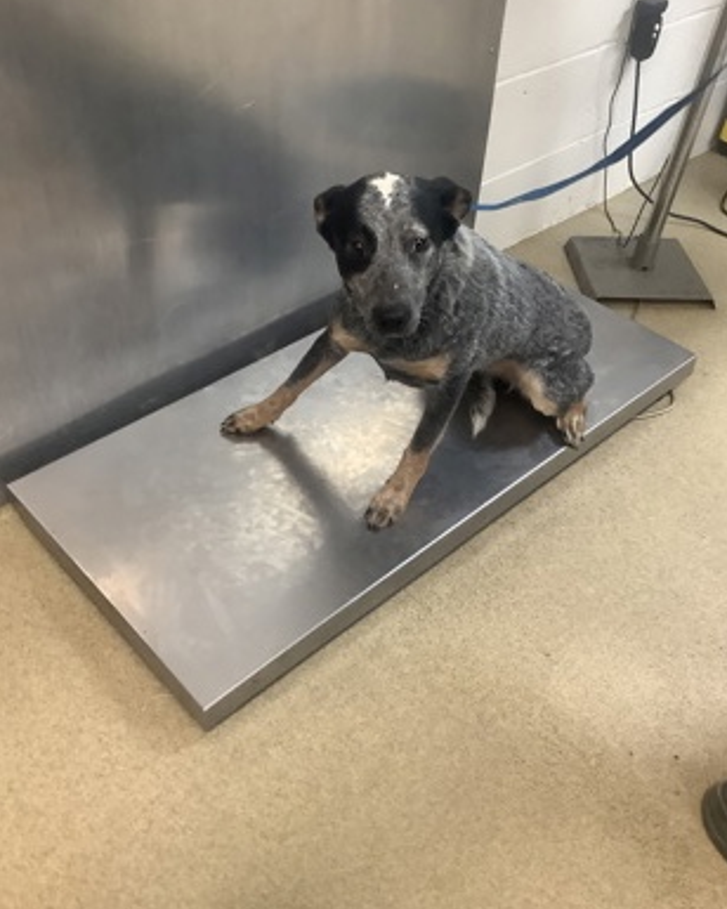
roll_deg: -4.0
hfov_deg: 44.5
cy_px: 442
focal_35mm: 33
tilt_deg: -39.9
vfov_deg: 54.2
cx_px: 362
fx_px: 888
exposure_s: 1/50
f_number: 2.4
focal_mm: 3.3
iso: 200
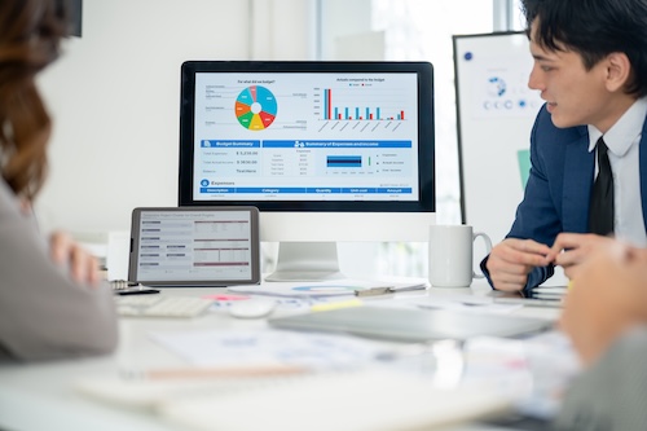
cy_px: 216
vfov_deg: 27.0
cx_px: 324
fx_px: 898
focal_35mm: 50
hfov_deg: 39.6
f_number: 1.8
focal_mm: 50
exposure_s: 1/640
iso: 250
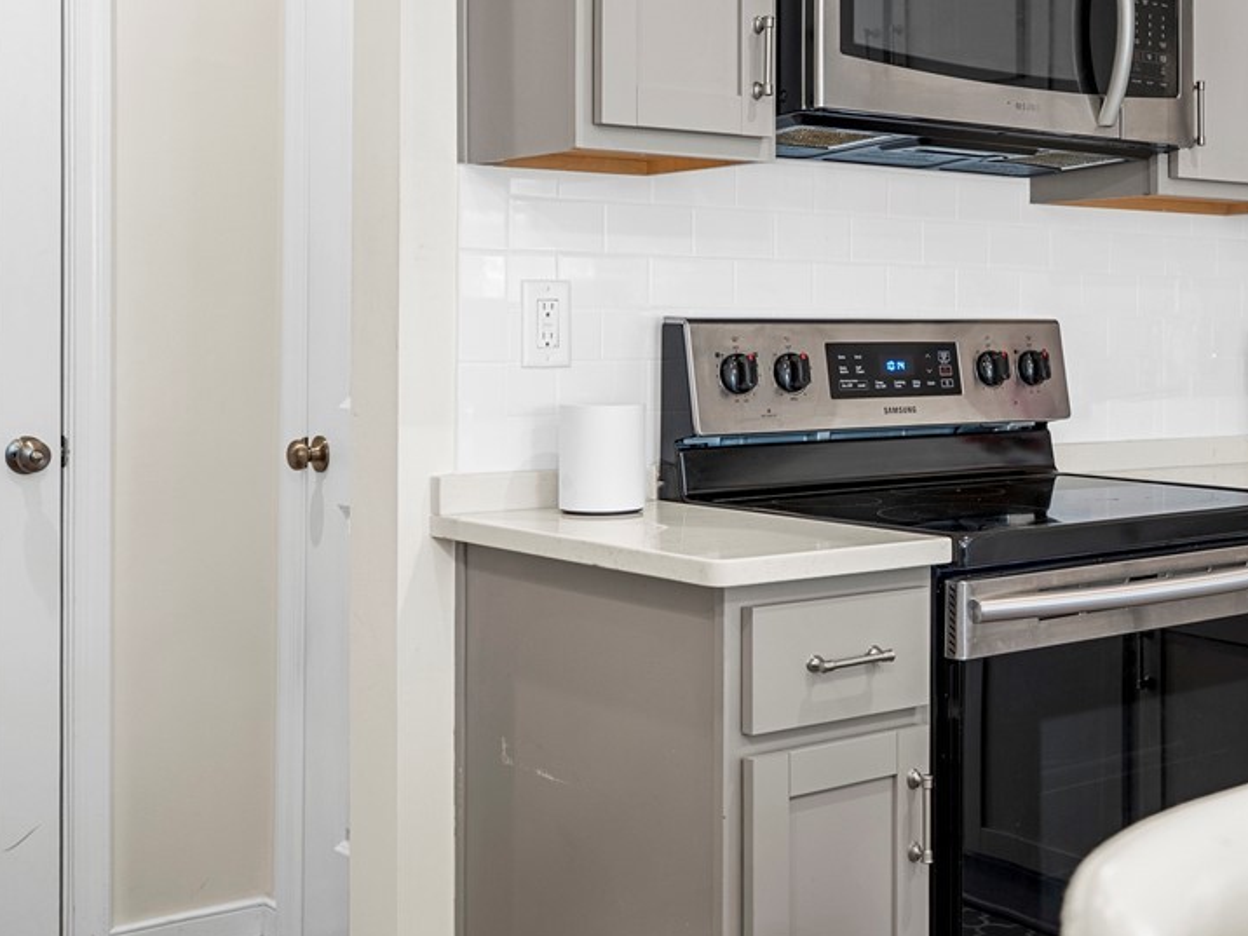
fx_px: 1839
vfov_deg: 28.5
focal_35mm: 51
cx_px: 923
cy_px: 349
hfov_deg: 36.7
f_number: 4
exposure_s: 1/10
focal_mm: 35
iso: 1000
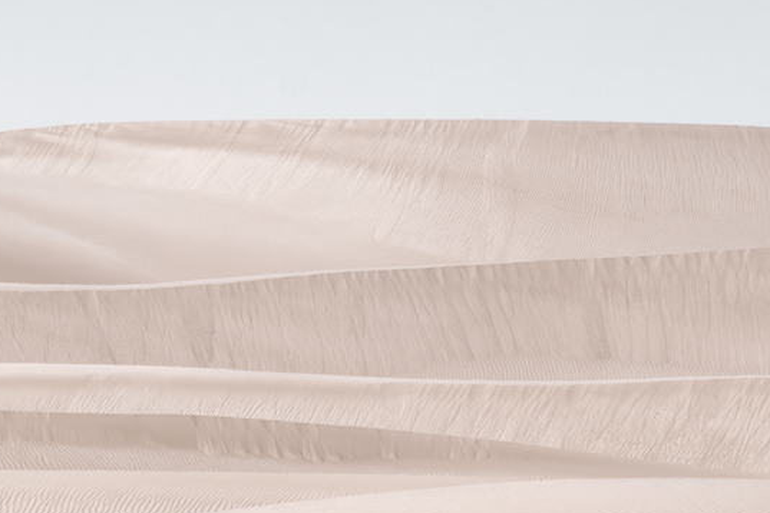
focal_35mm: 698
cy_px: 133
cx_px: -43
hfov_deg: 3.0
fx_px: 14928
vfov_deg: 2.0
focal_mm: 200
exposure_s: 1/1250
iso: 200
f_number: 8
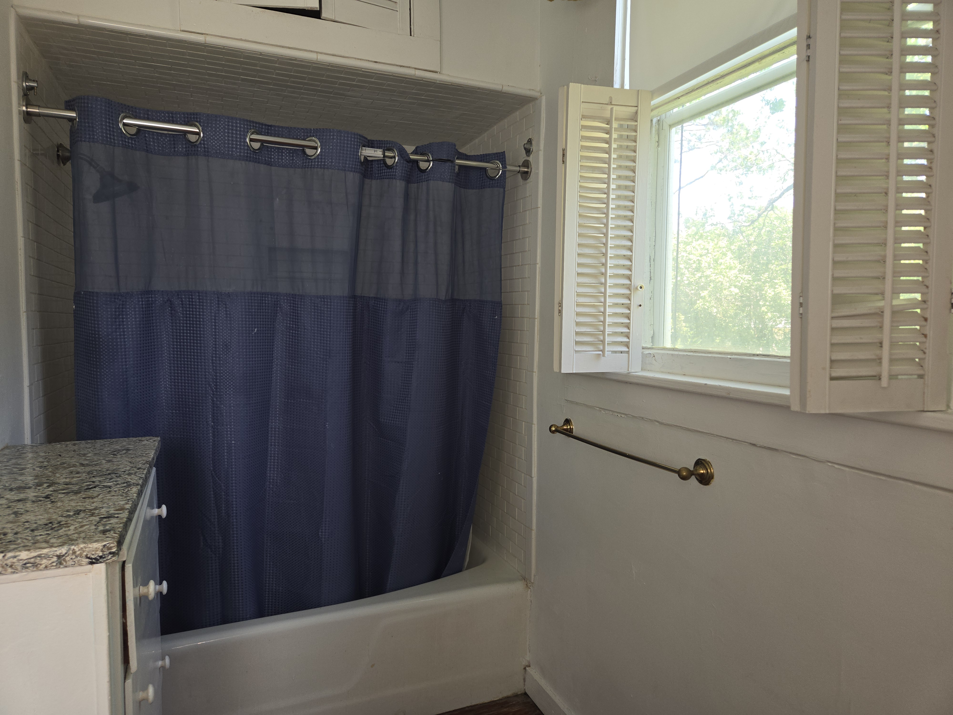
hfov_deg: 73.9
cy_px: 358
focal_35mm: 23
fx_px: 633
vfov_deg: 58.9
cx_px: 476
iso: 32
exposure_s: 1/60
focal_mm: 5.4
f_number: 1.8
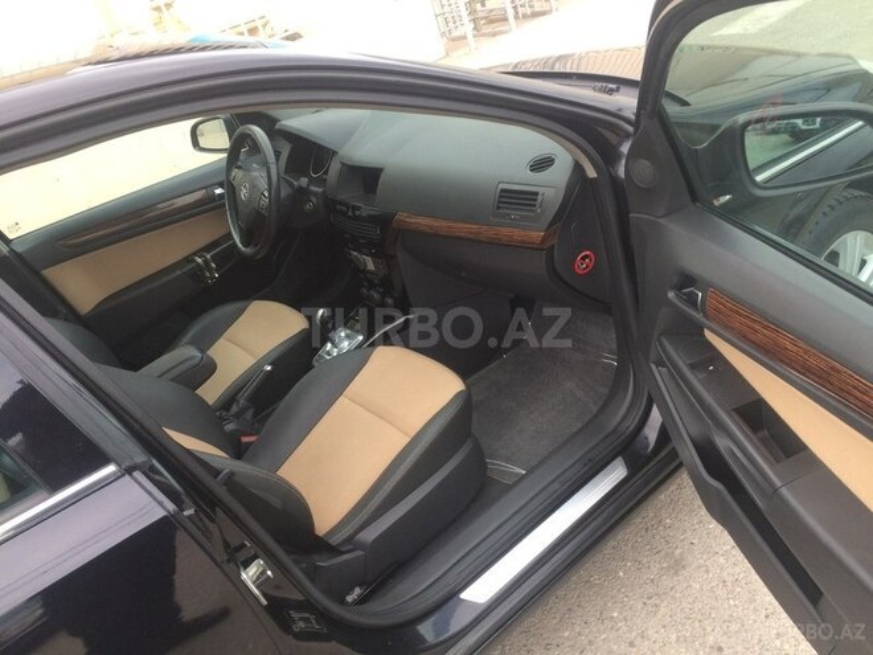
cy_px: 328
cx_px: 436
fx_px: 731
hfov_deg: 61.7
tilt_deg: -28.2
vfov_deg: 48.2
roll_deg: +18.6
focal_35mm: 29
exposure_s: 1/100
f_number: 2.2
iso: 64
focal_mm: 4.15
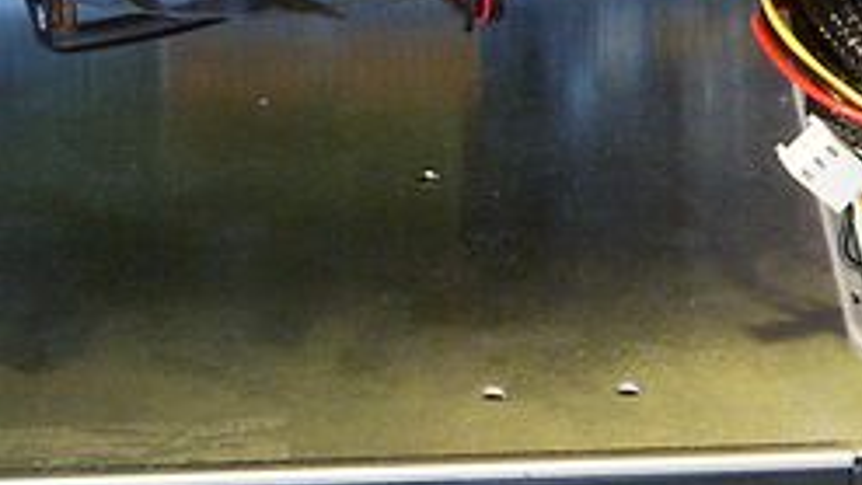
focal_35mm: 357
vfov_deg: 3.4
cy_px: -457
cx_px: 1337
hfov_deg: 6.0
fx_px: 8161
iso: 200
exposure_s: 1/8
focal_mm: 25.01
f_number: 5.6
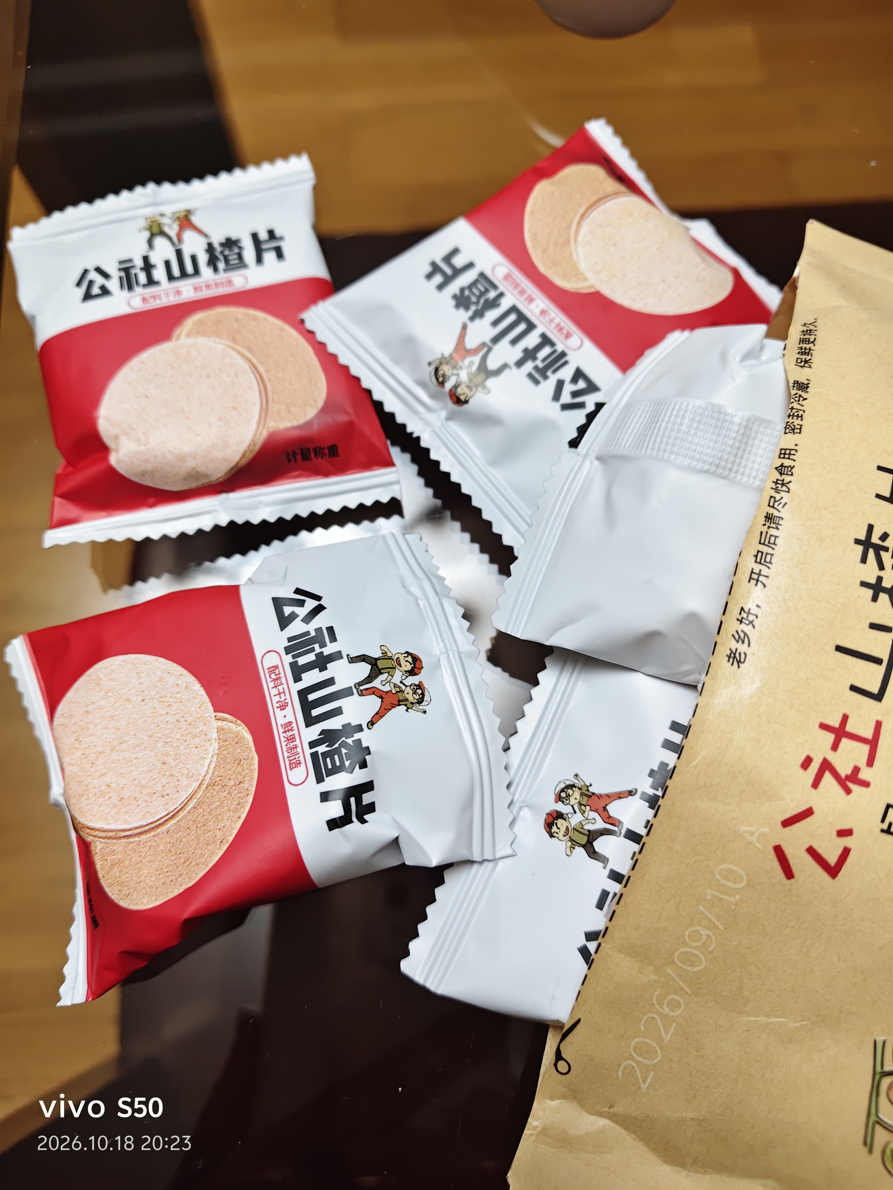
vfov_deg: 73.9
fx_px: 791
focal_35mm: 23
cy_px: 595
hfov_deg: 58.9
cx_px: 446
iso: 917
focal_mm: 5.56
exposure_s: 1/50
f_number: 1.88
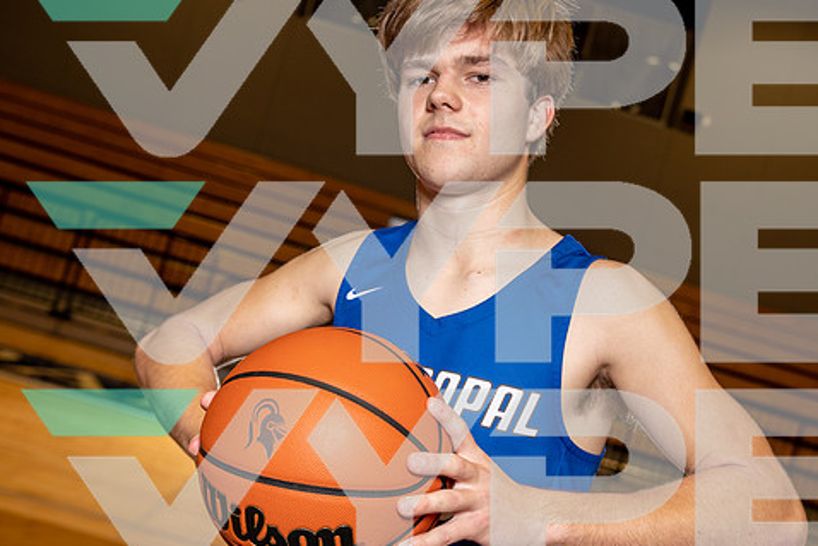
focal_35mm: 51
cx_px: 462
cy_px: 273
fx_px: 1159
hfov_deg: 38.8
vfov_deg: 26.5
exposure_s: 1/250
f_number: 4.5
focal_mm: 42
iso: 400
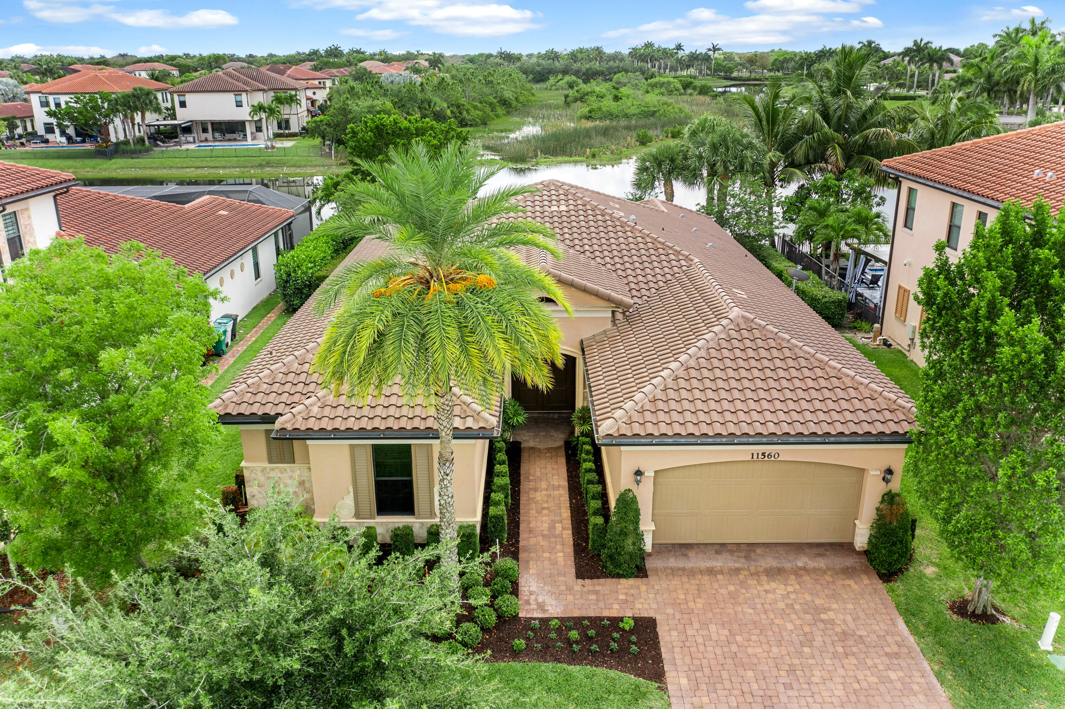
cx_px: 532
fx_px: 828
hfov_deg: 65.5
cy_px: 354
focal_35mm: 28
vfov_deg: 46.4
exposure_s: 1/400
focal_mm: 10.26
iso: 200
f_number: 3.5
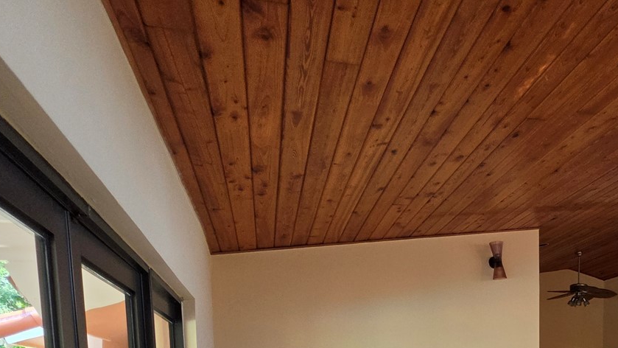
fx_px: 442
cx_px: 531
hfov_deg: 61.3
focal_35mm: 27
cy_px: 418
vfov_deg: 34.4
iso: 200
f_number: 1.9
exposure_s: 1/359
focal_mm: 2.2
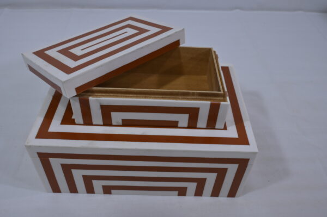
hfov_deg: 58.0
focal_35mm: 32
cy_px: 108
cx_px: 164
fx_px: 295
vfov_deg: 40.5
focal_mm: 32.5
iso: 500
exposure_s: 1/125
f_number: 9
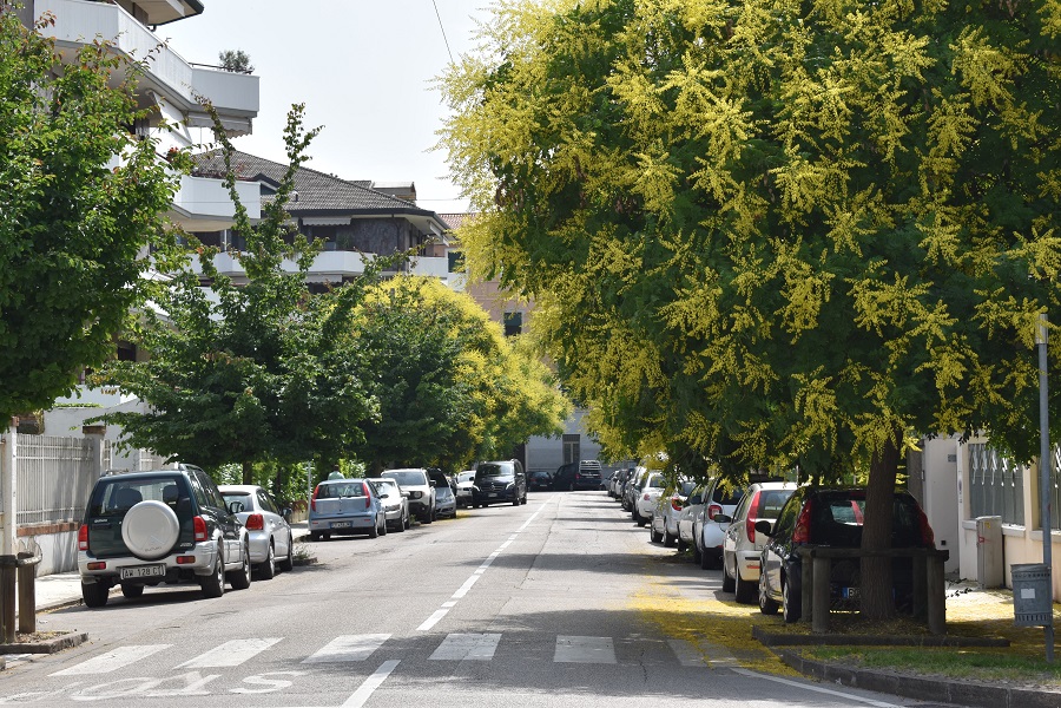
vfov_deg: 18.9
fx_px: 2122
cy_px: 354
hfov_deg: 28.1
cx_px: 530
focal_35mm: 72
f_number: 10
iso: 200
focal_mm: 48
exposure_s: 1/400
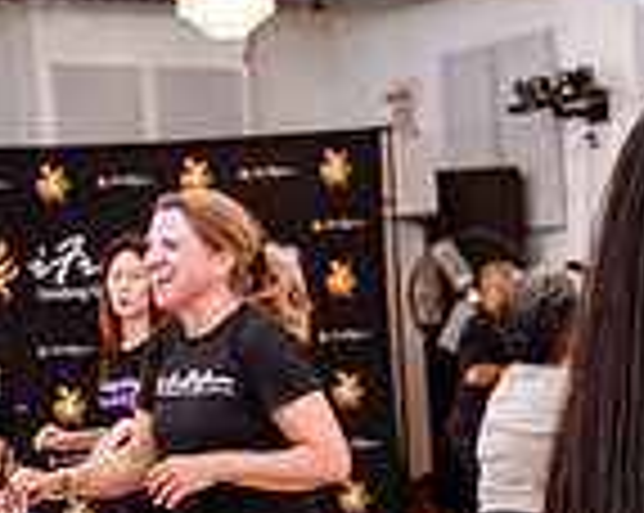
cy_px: 577
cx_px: 597
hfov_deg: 15.7
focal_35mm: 121
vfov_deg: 12.5
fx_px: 2303
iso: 1000
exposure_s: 1/250
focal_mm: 27
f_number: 2.8
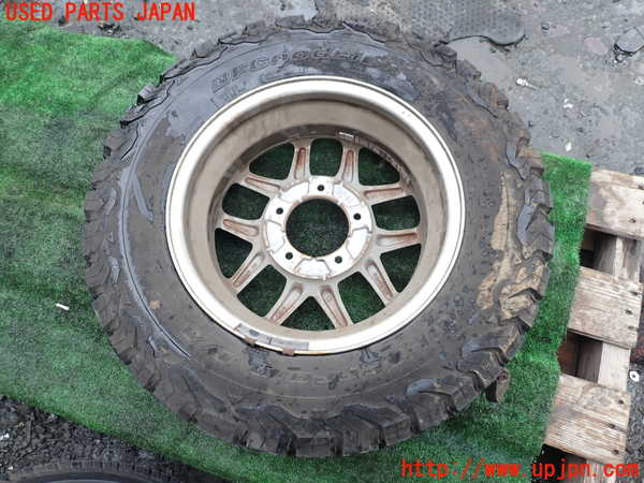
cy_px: 242
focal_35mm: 25
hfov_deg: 69.4
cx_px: 322
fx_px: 465
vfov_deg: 54.9
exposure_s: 1/100
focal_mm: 4.5
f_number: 2.8
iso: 100
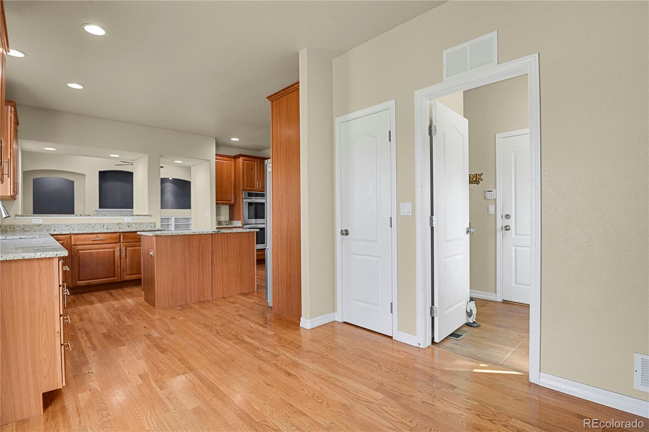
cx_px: 324
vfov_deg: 70.4
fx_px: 306
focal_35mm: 17
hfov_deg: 93.3
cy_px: 216
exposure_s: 1.6
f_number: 8
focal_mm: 17
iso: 250
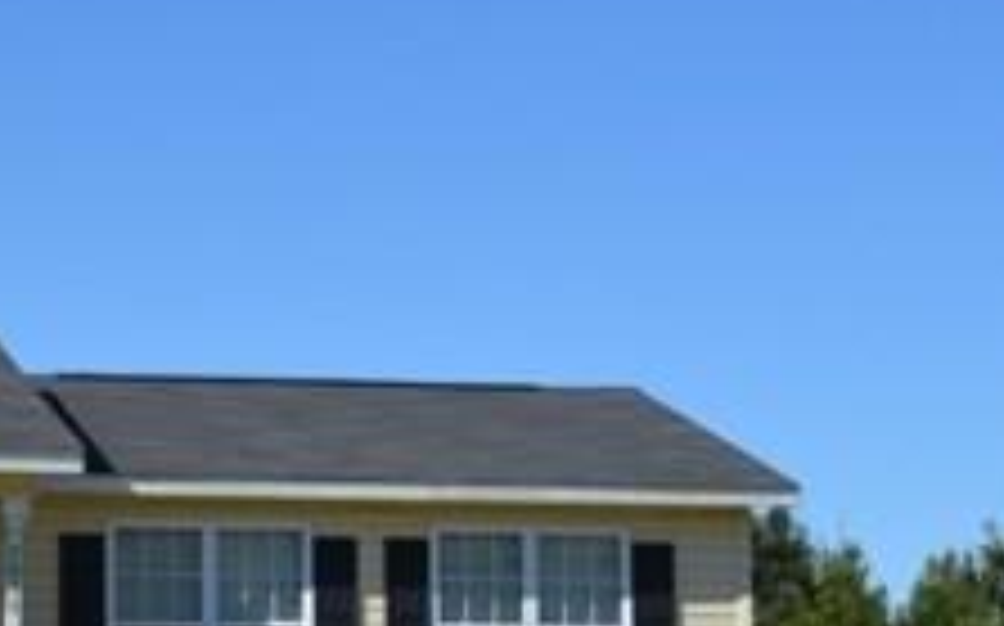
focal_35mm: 114
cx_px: -158
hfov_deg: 17.5
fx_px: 3117
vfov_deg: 11.5
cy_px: 390
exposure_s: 1/250
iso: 100
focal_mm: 26
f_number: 8
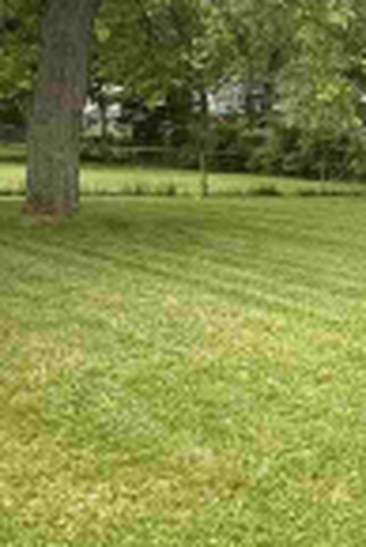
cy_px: 332
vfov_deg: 30.0
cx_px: 689
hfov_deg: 16.5
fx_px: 1019
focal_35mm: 67
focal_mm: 2.22
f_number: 2.2
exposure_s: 1/403
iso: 64
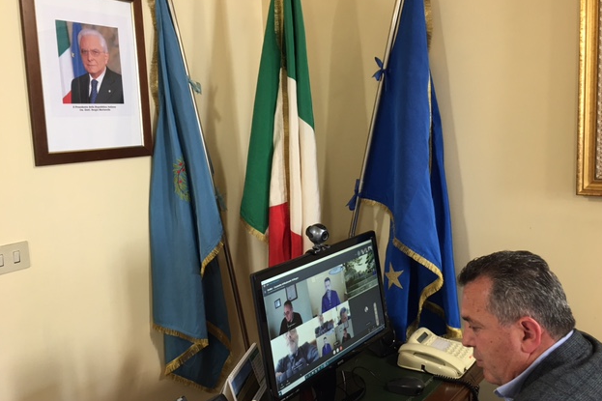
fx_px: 518
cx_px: 303
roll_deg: +2.5
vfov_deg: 42.3
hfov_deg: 60.3
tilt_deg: -7.4
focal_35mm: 31
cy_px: 190
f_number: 2.2
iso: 40
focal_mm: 4.15
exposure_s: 1/17
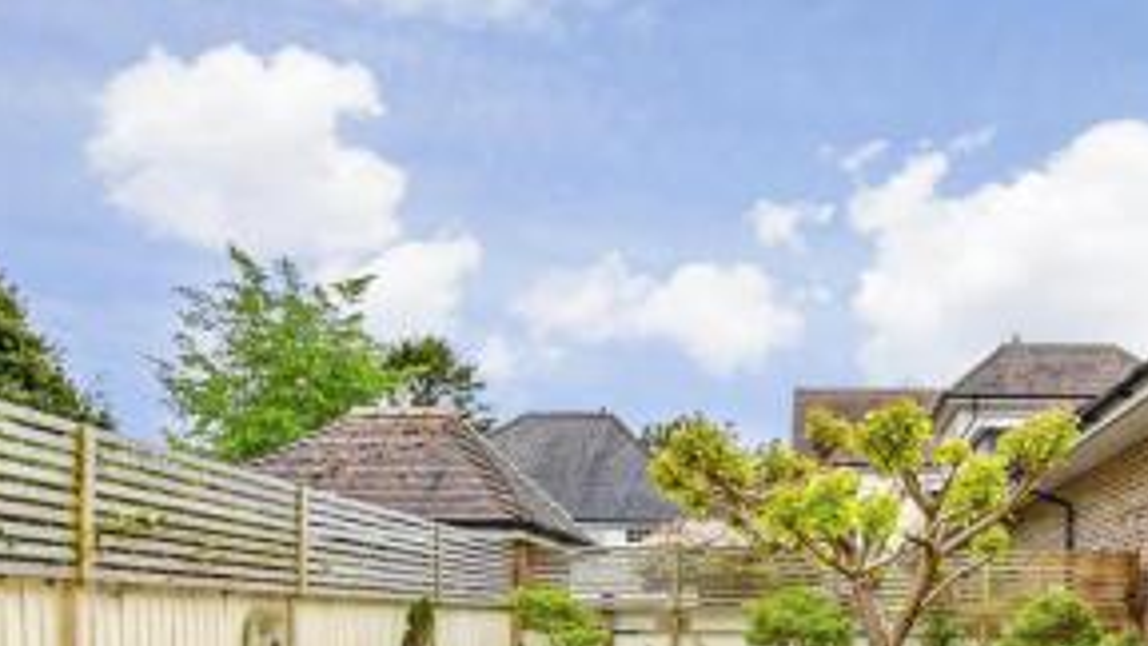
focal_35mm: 26
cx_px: 733
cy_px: 560
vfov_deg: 41.5
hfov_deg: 70.5
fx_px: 791
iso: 250
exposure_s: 1/250
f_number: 8
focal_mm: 10
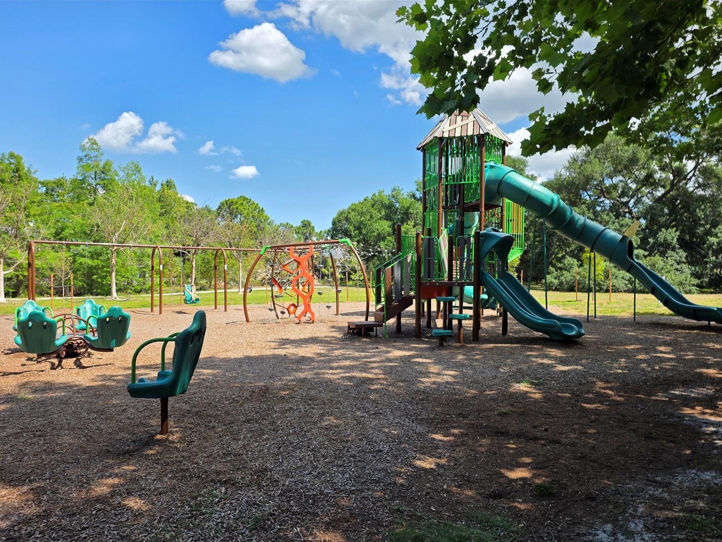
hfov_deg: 69.4
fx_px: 521
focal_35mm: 25
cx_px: 370
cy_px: 294
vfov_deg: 54.8
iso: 80
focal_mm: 6.25
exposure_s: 1/3427
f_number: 1.7
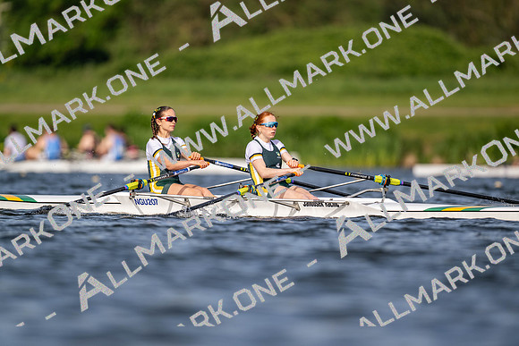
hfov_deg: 3.4
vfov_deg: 2.3
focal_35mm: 600
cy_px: 173
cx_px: 260
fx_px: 8652
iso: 220
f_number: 4
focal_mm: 600
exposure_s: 1/2500
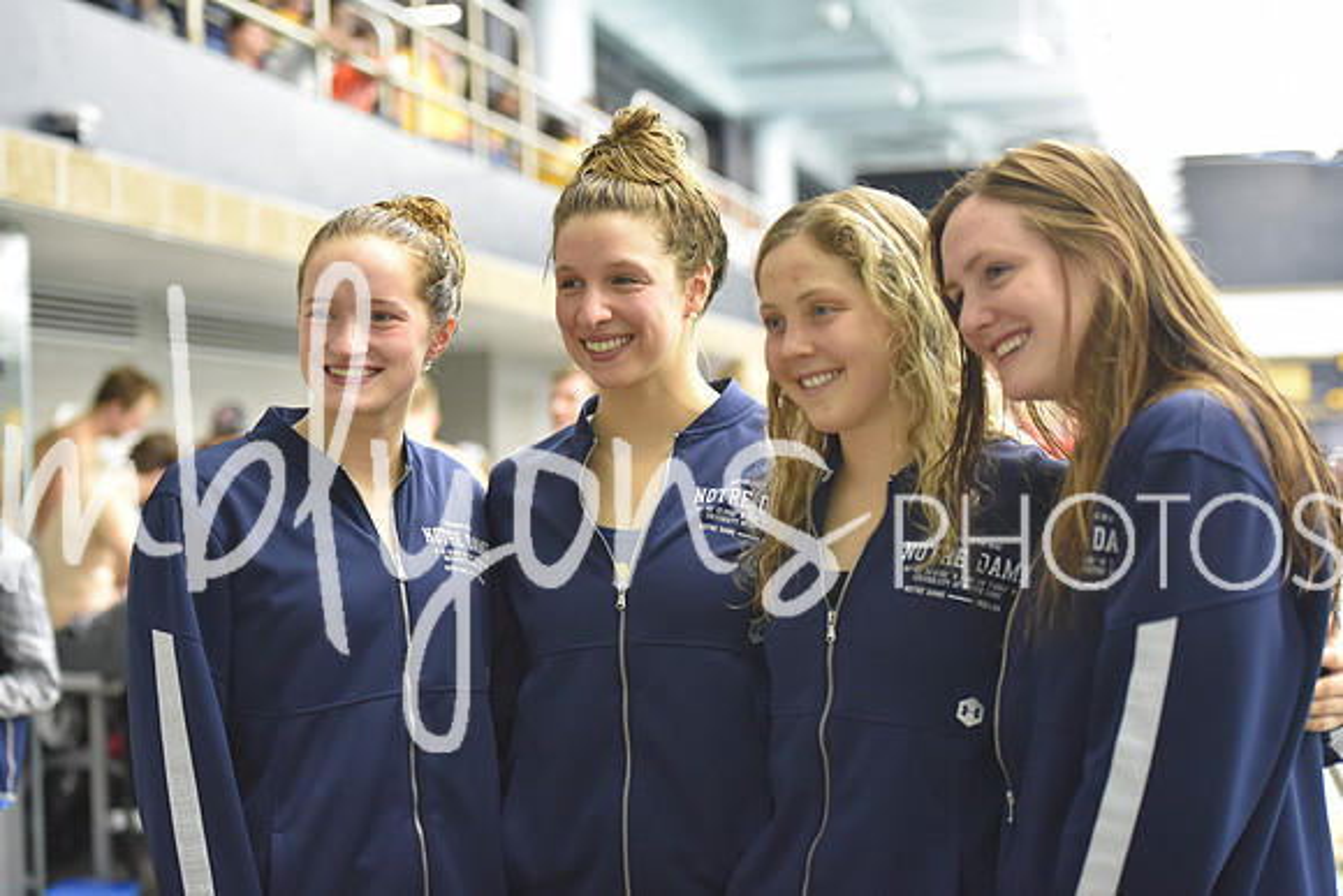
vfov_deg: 19.5
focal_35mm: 70
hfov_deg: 28.8
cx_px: 672
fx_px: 2612
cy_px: 448
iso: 3600
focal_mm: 70
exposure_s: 1/250
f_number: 2.8
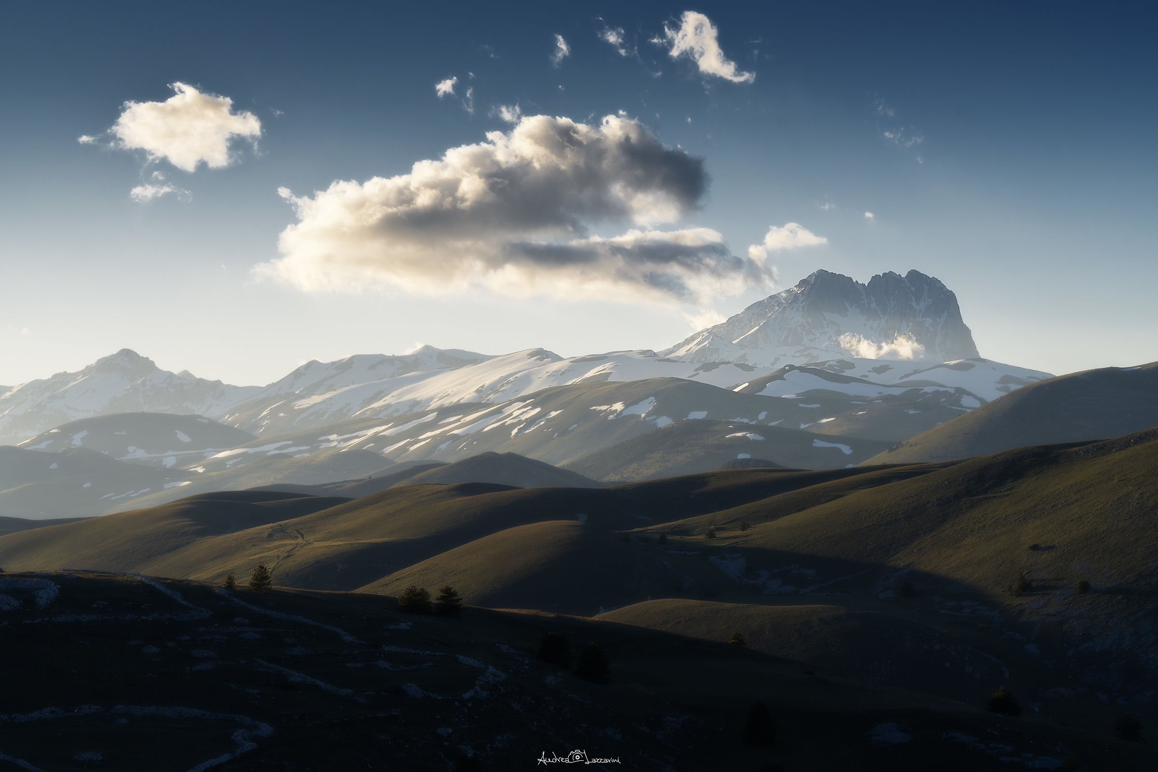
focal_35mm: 100
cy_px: 386
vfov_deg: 13.7
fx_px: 3216
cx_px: 579
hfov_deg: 20.4
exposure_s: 1/250
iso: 200
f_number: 9
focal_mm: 100
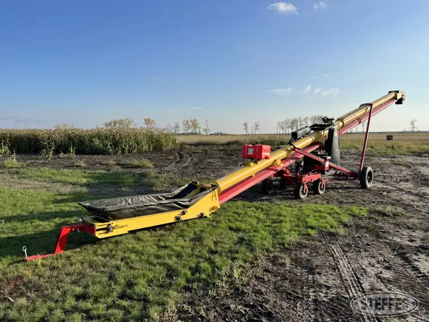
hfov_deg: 67.3
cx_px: 214
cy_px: 161
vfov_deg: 53.1
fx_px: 322
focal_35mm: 26
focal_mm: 5.7
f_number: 1.5
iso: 50
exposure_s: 1/3460
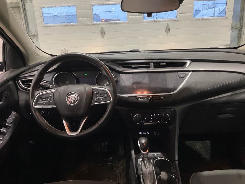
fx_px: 205
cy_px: 92
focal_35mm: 29
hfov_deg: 61.7
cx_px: 122
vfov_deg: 48.2
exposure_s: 1/50
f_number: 1.8
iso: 125
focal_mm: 3
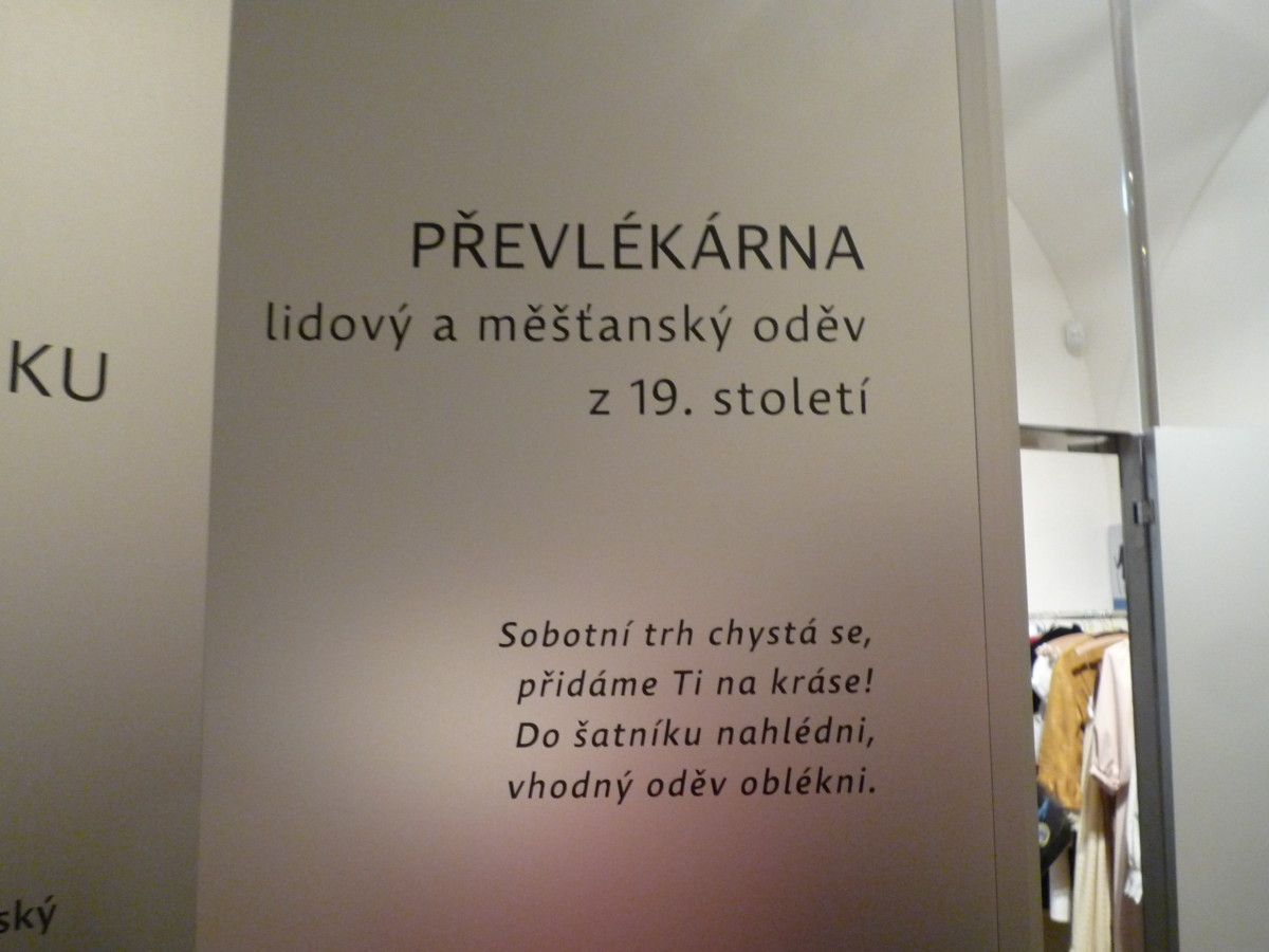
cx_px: 634
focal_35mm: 30
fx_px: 1100
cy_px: 476
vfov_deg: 46.8
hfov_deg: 60.0
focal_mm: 5.3
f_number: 3.4
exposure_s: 1/6
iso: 400
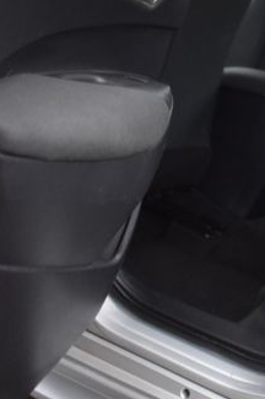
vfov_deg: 29.6
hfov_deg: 18.1
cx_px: 379
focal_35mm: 68
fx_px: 752
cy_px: 150
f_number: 4.5
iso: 1600
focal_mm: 23
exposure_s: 1/15
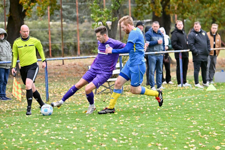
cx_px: 112
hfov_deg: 10.5
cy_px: 75
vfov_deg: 7.0
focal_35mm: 195
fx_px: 1219
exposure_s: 1/1600
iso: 3200
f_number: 5.3
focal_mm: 195
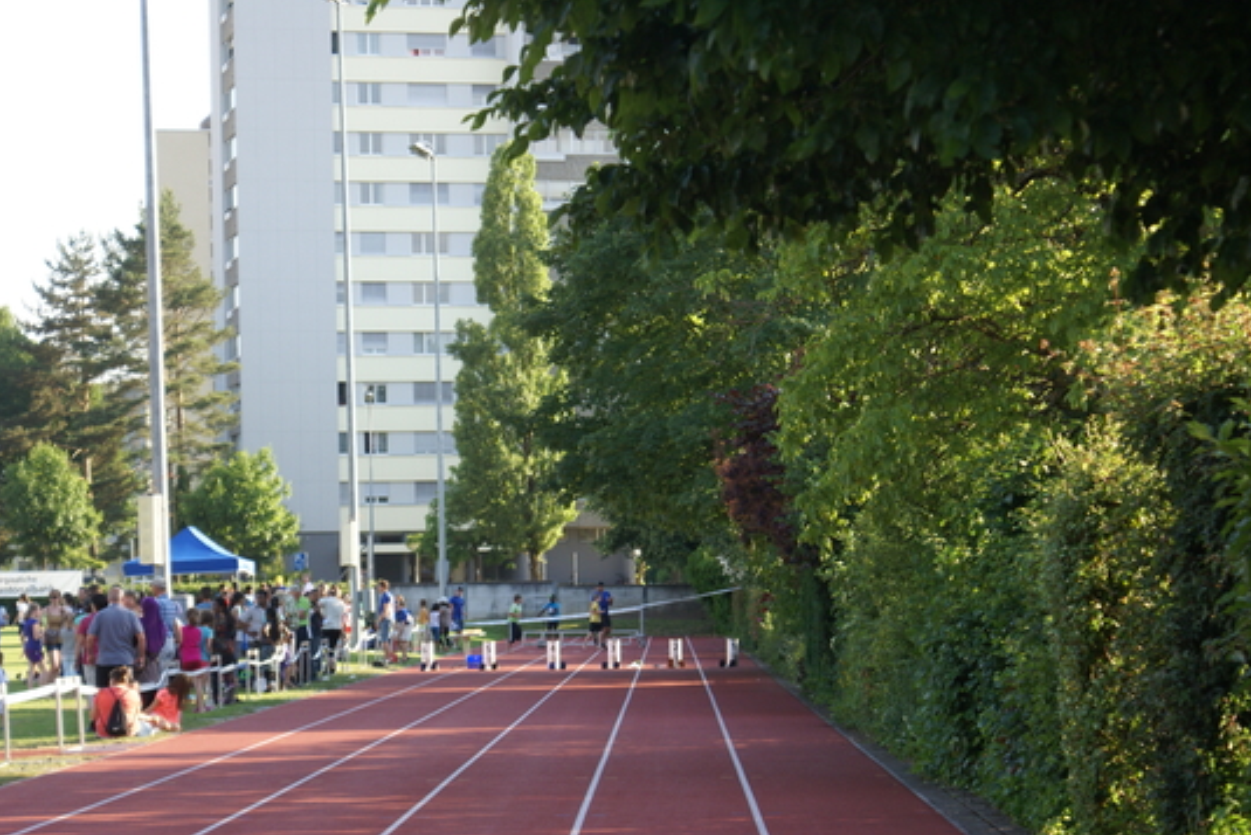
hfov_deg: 19.3
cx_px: 627
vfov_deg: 12.9
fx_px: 3684
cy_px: 418
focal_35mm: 106
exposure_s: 1/250
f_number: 5.6
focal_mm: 70
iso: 250
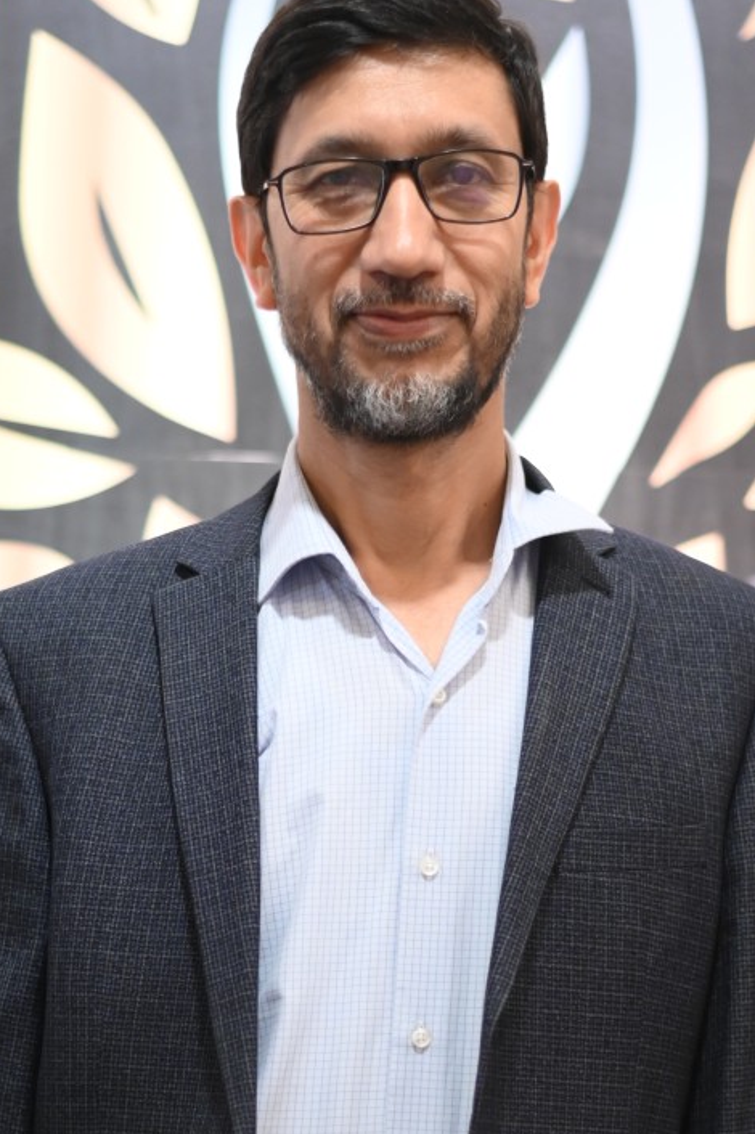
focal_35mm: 115
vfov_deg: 17.7
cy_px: 828
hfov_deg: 11.9
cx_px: 288
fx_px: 3621
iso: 2000
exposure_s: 1/125
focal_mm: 50
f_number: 1.8
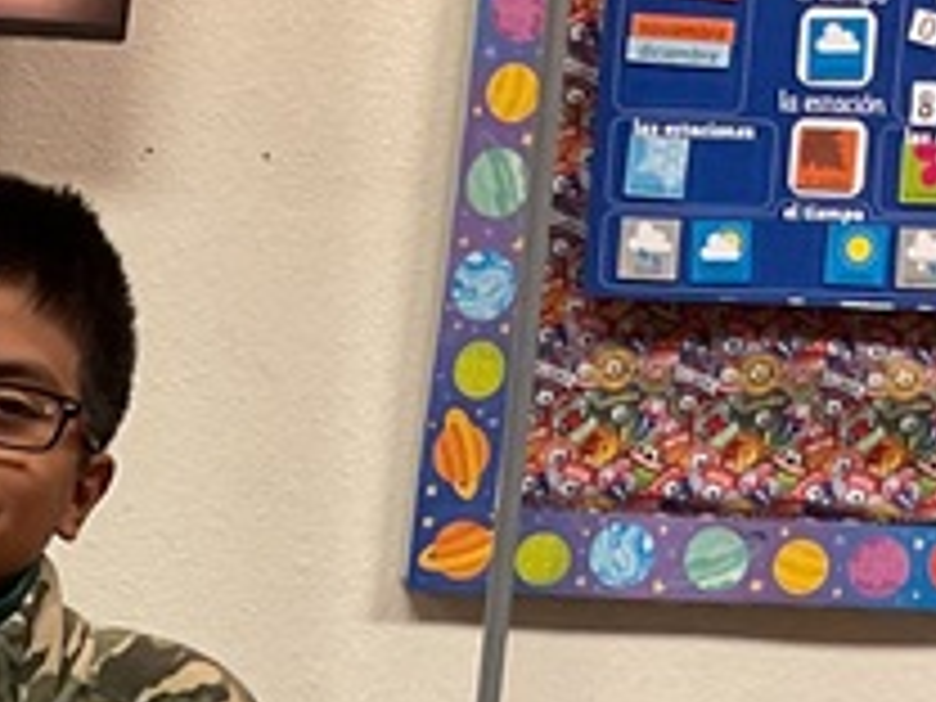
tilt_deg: -13.6
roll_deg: -3.9
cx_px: -752
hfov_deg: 12.6
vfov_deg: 9.6
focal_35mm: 143
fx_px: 3867
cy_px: 1472
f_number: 1.8
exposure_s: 1/60
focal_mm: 3
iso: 125
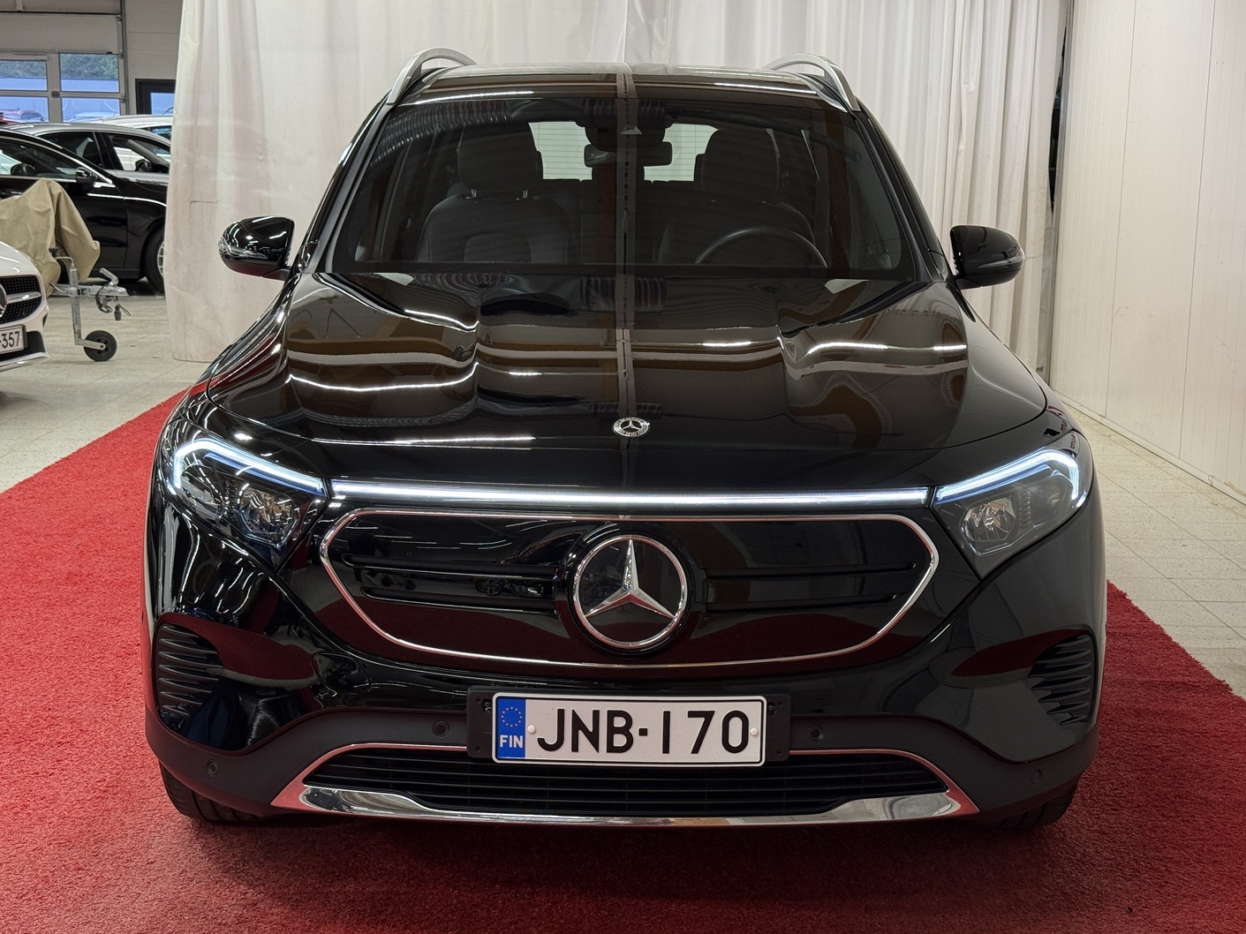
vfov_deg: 29.7
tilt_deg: -10.0
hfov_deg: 38.9
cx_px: 627
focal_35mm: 49
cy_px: 463
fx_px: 1764
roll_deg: -1.1
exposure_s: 1/77
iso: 100
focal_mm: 6.76
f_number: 1.78
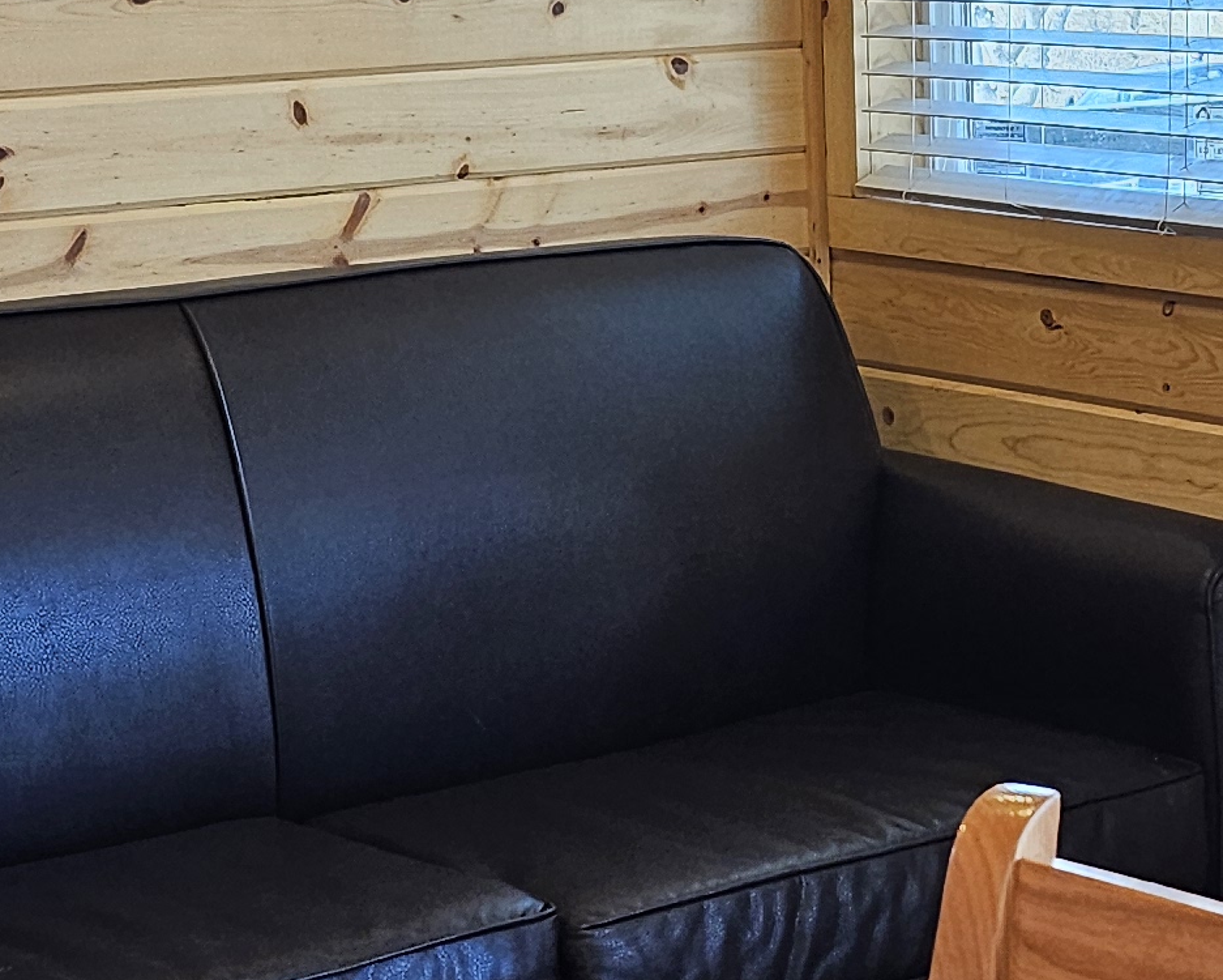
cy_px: 250
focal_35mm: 100
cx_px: 868
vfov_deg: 15.3
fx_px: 3620
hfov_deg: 19.1
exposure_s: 1/180
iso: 125
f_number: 1.8
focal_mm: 5
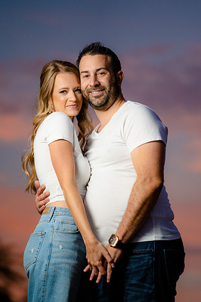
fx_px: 1641
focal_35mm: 196
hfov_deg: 7.0
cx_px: 100
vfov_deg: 10.5
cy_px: 151
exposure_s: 1/250
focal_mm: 196
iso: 400
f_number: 4
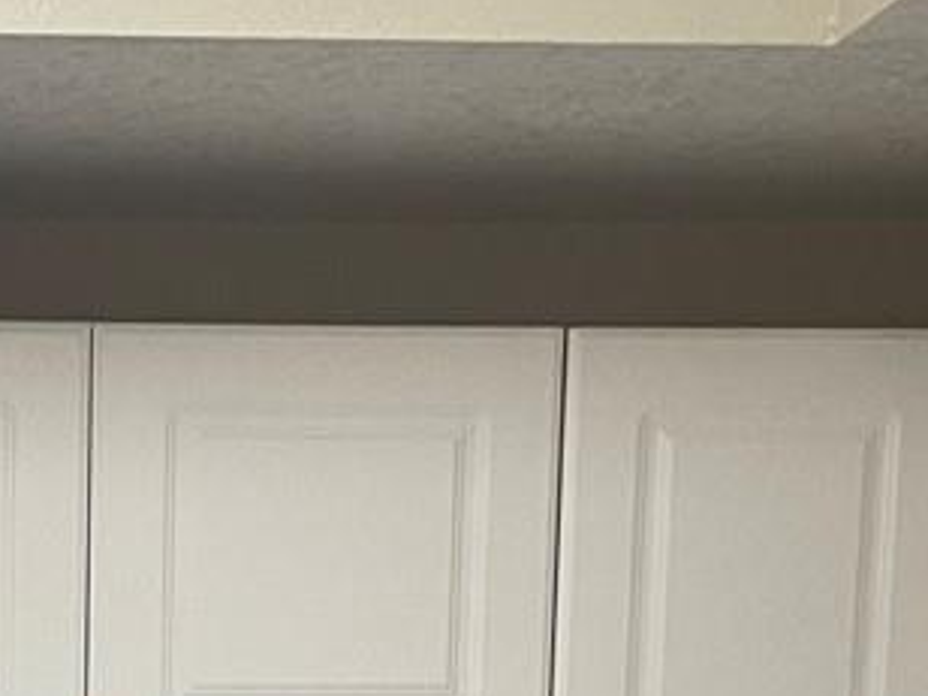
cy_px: 1678
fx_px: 3485
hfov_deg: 14.6
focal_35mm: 130
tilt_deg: -11.9
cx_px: -226
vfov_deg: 10.0
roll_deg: -0.2
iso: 80
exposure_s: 1/60
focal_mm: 5.1
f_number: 1.6
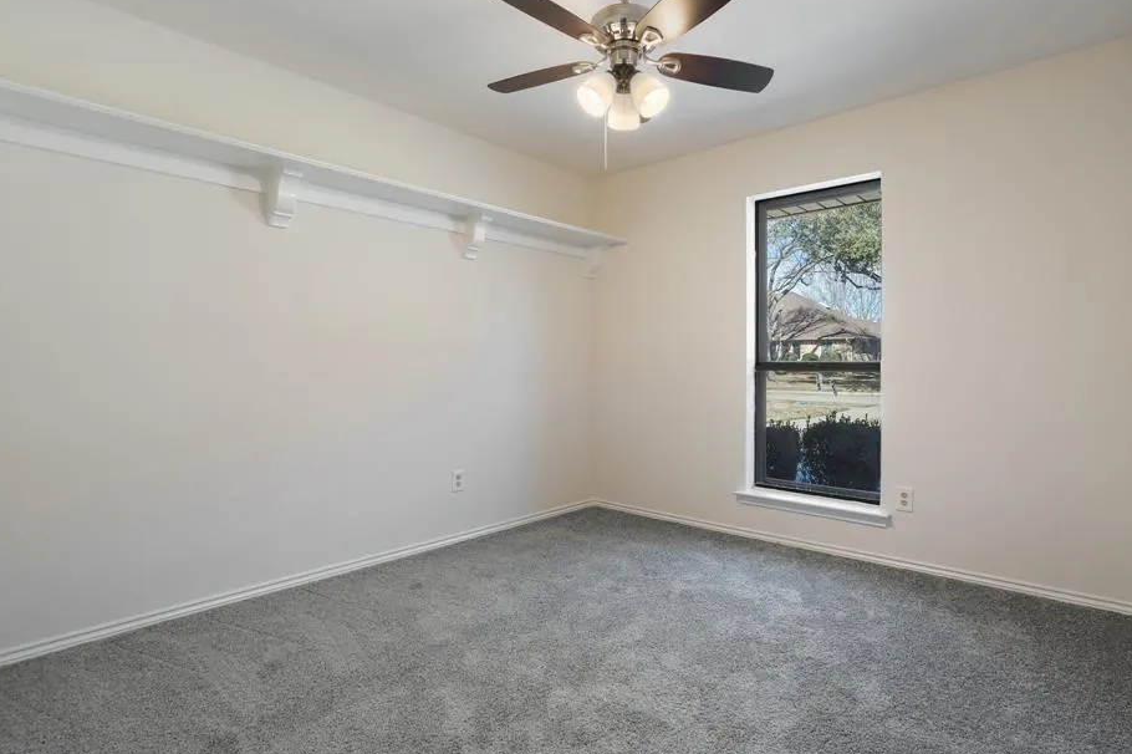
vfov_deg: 67.3
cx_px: 627
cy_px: 368
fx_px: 566
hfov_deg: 89.7
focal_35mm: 18
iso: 320
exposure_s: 1/6
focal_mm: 16
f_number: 8
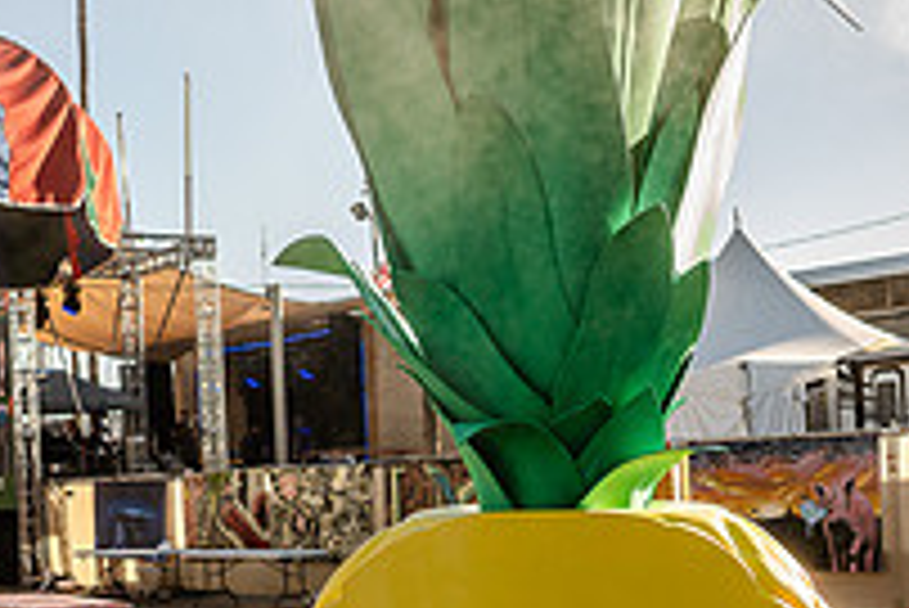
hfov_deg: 29.1
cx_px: 549
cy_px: 579
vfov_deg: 19.3
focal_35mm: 69
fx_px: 1743
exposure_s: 1/200
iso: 50
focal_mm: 24
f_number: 4
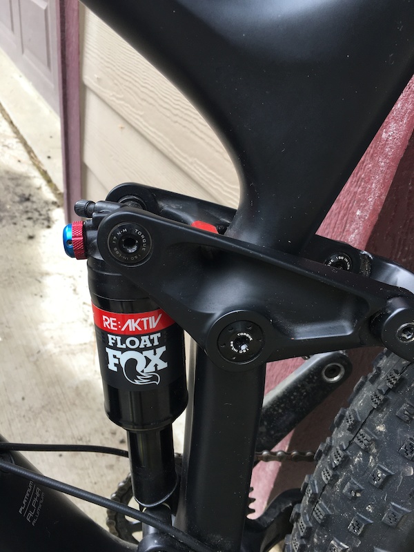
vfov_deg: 61.7
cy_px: 276
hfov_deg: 48.2
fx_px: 462
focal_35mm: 29
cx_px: 207
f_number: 2.2
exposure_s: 1/120
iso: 40
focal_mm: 4.15
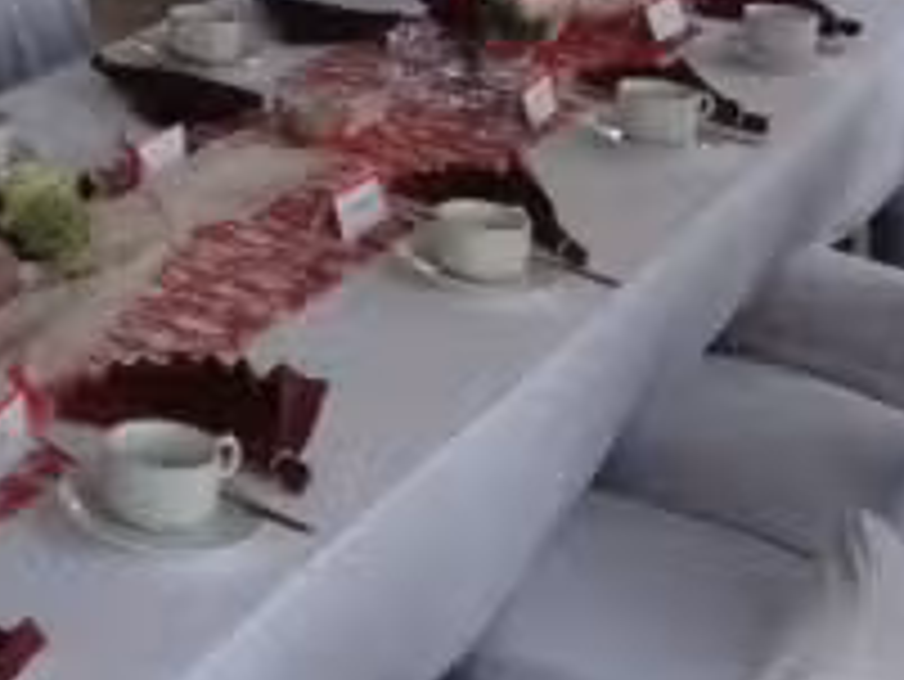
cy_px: -212
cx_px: -270
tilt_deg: -13.2
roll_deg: -1.9
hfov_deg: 17.5
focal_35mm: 105
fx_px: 2744
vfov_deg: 13.6
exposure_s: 1/214
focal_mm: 4.12
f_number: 2.4
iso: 50
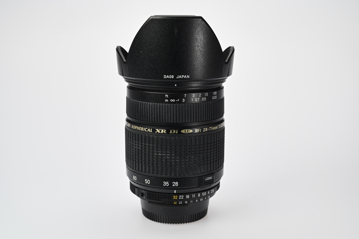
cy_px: 120
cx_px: 180
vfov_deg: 27.0
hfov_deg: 39.6
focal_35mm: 50
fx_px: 498
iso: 640
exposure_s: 1/100
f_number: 10
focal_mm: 50
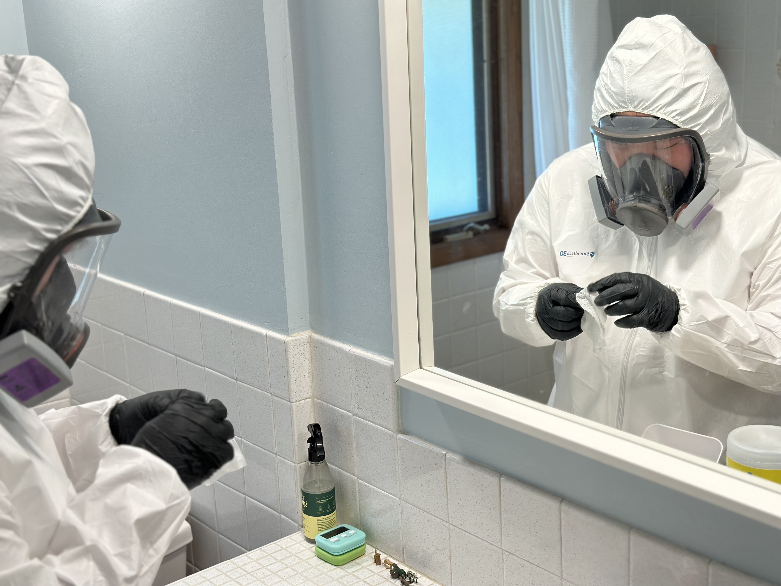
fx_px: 1083
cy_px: 293
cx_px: 390
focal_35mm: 48
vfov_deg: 30.3
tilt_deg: -14.2
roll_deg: +2.4
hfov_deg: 39.7
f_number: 1.78
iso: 100
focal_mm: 6.86
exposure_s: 1/120
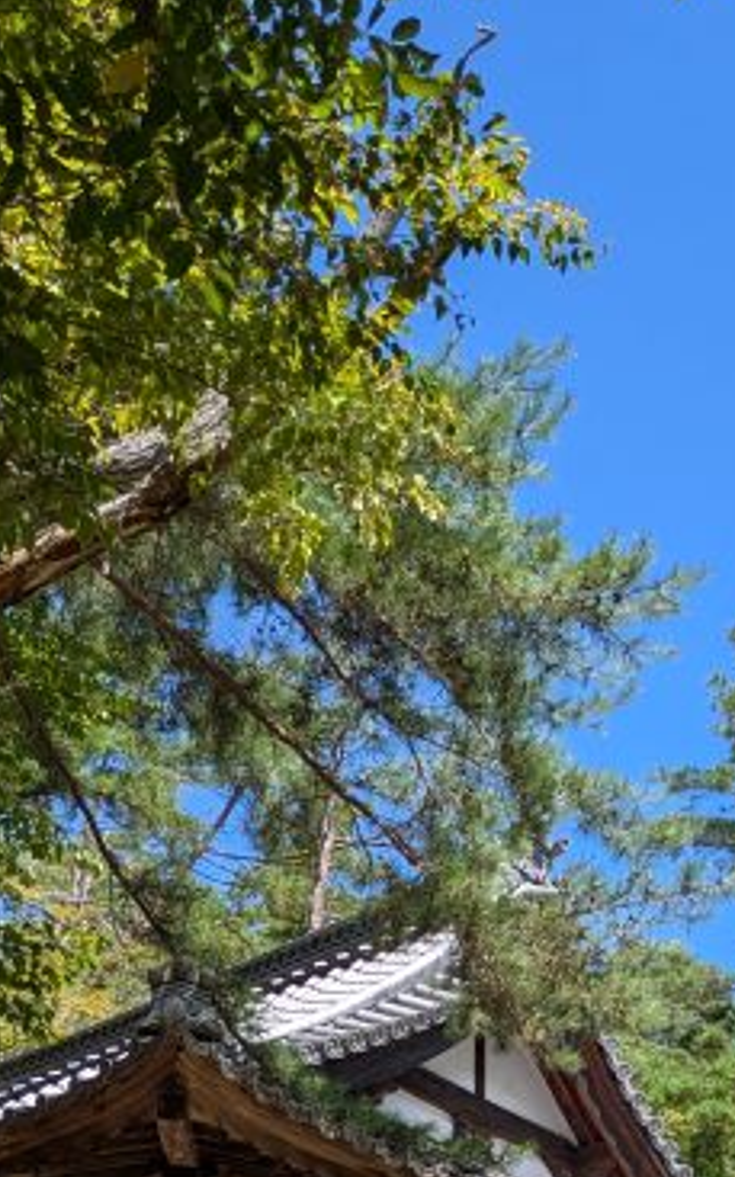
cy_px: 1097
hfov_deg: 18.8
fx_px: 2086
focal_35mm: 65
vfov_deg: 30.0
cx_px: 892
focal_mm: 5.43
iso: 44
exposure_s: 1/817
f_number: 1.89
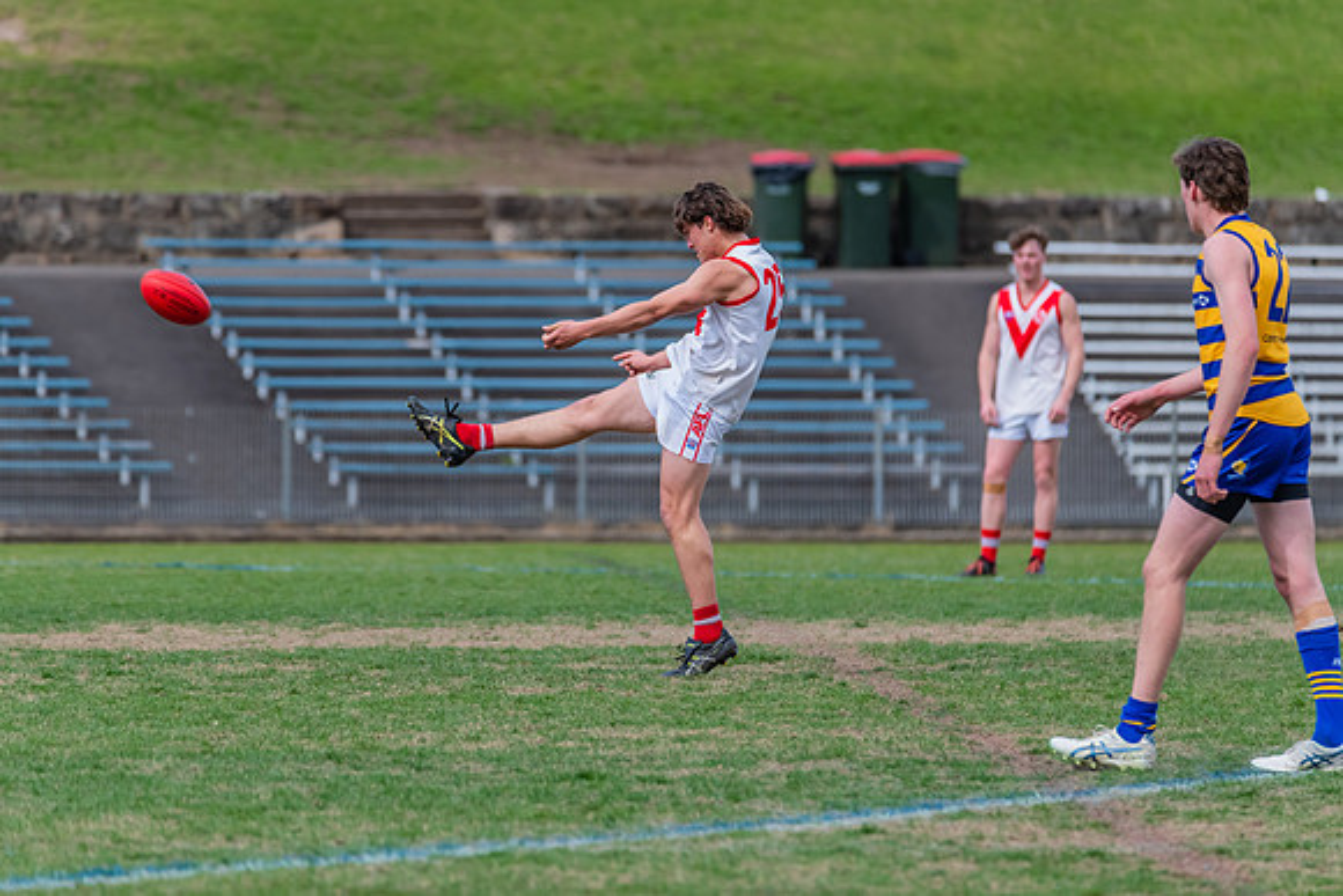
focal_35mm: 414
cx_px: 650
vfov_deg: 3.3
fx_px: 15448
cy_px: 436
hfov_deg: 5.0
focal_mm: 400
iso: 800
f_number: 6
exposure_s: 1/1600
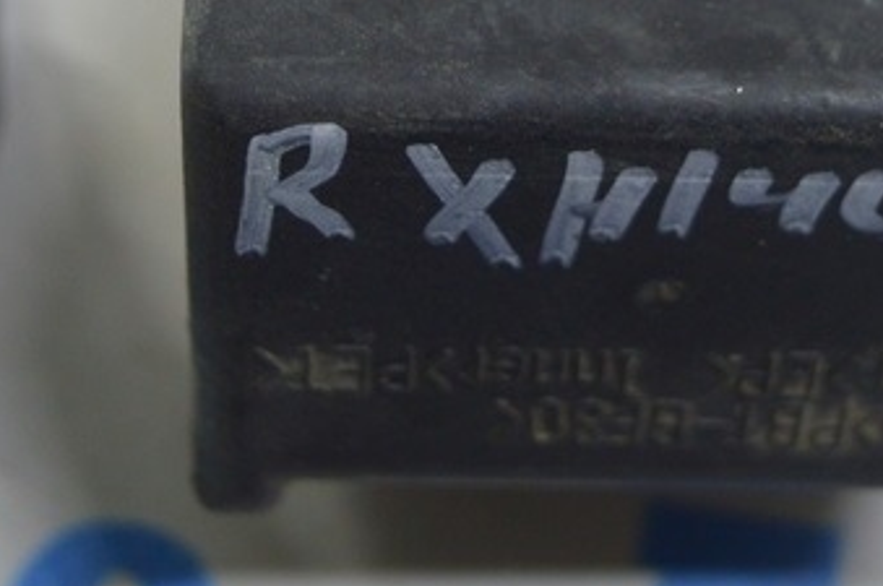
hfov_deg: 16.7
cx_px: 477
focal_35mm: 123
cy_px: -116
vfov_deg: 11.0
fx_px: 3001
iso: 400
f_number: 4
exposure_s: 1/40
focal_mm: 27
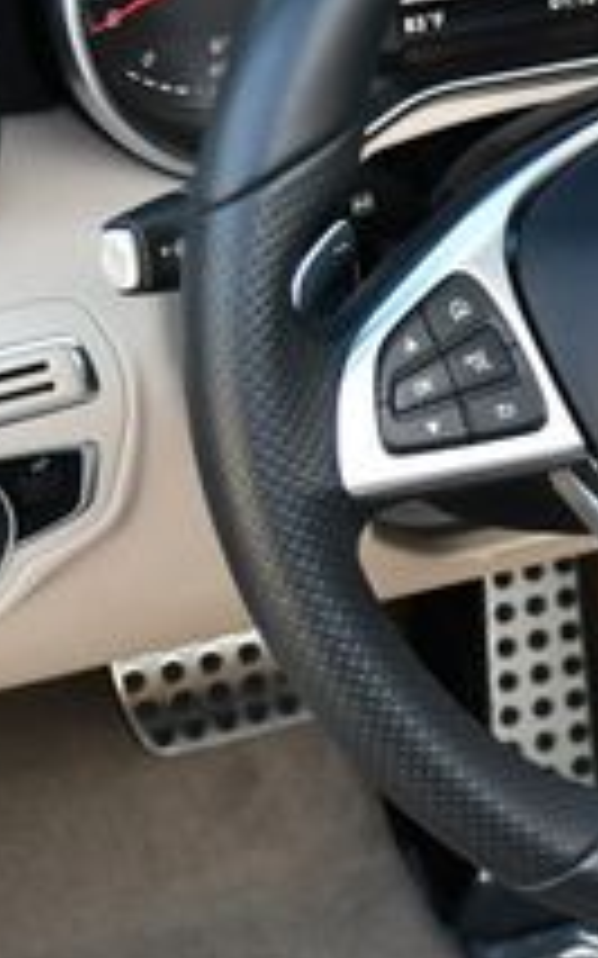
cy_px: 301
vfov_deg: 15.4
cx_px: 1151
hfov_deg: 9.2
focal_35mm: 135
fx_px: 3523
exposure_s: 1/250
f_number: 3.8
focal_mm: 22
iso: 450
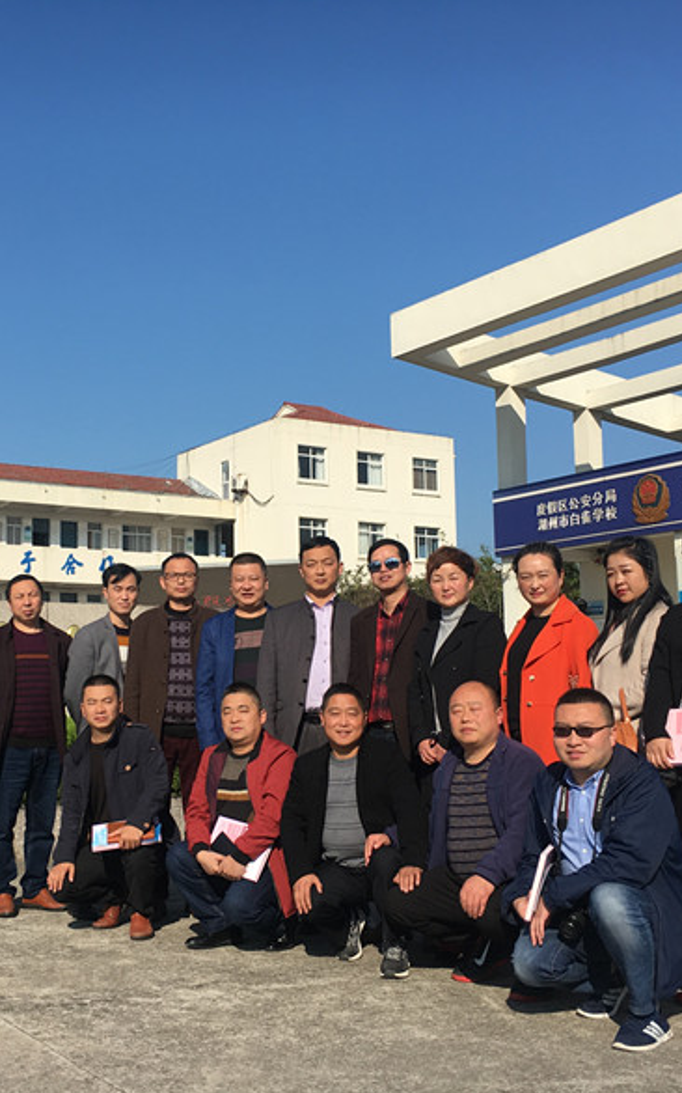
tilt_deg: +7.9
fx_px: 1250
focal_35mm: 42
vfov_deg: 47.2
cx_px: 239
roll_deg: -0.1
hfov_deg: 30.3
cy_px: 556
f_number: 2.2
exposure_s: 1/1748
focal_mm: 4.15
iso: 25
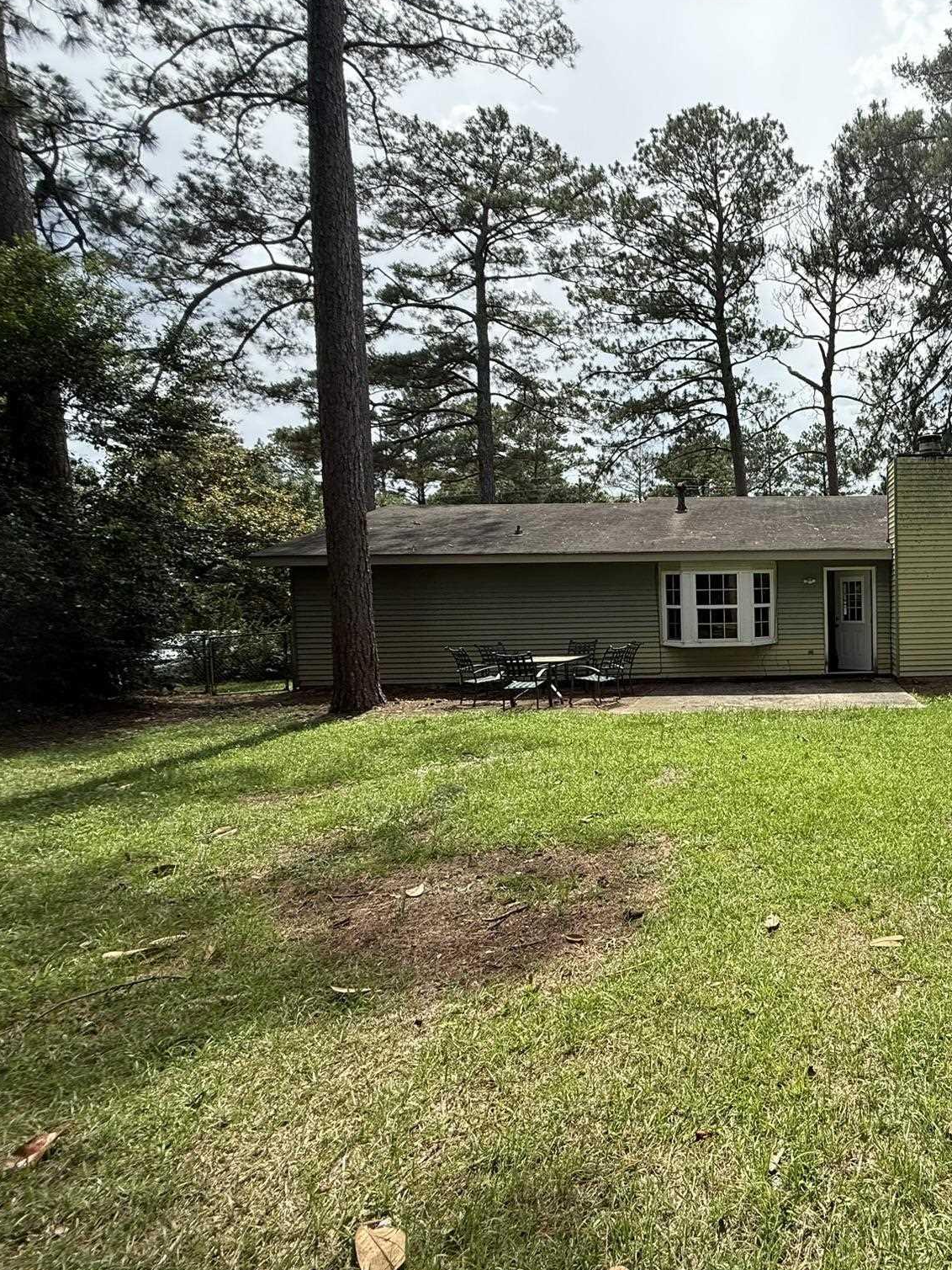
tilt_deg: -3.2
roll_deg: +0.7
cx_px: 831
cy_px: 635
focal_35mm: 19
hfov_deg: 59.9
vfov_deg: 84.7
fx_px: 697
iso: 64
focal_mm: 2.22
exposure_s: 1/1211
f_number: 2.2
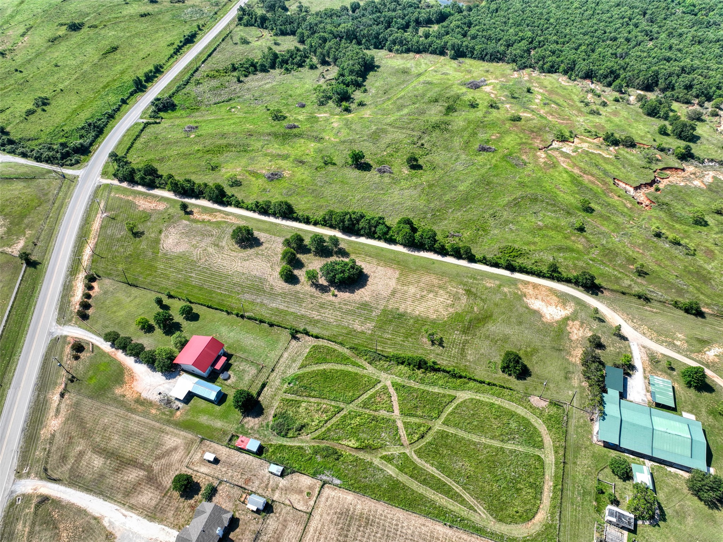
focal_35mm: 24
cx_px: 362
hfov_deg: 71.6
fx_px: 501
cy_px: 271
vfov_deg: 56.8
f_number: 2.8
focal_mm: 12.3
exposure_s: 1/1000
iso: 100
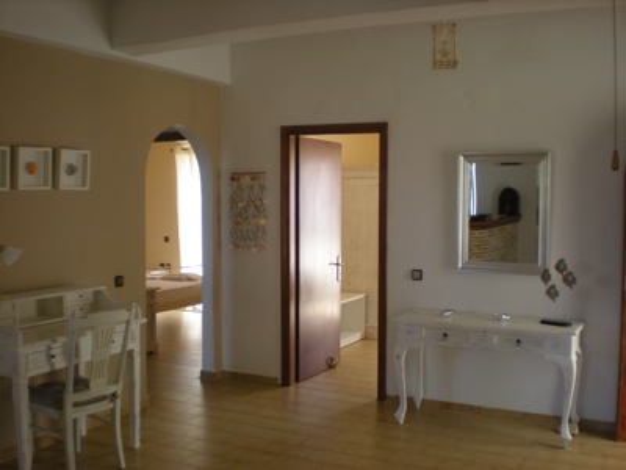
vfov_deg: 37.7
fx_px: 687
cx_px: 313
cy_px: 235
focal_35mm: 38
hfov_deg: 49.0
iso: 143
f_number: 3.1
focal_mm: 6.3
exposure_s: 1/58.7
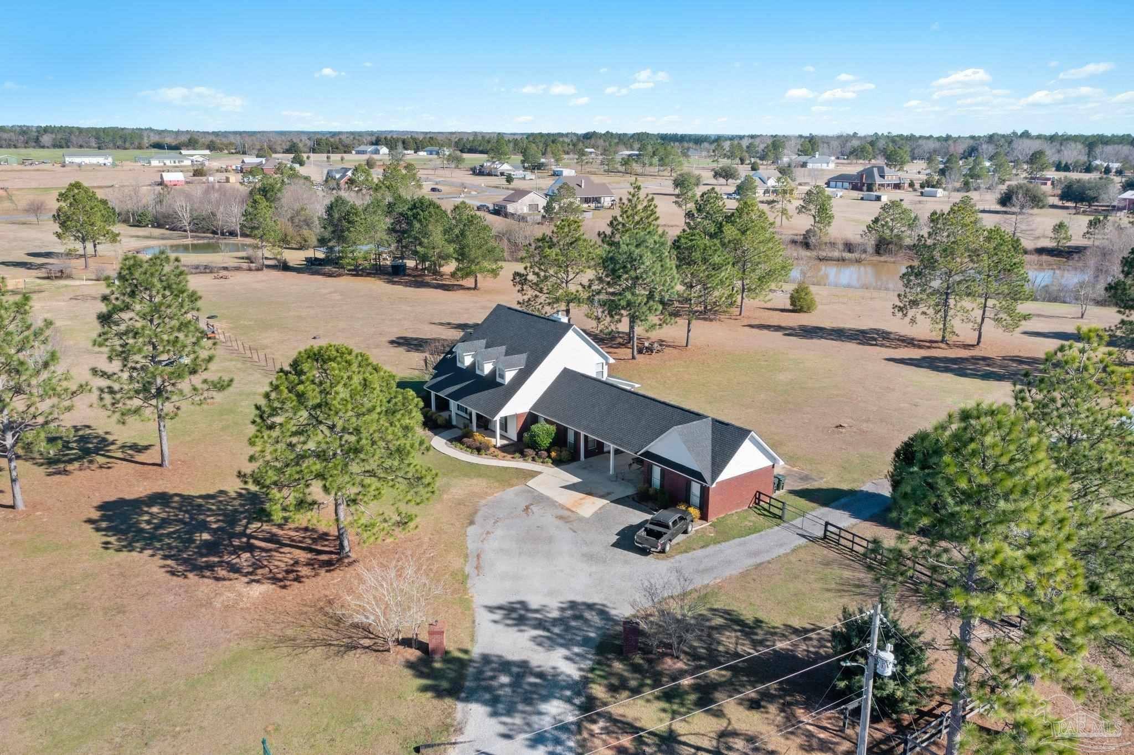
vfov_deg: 46.4
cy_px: 378
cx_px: 567
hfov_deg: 65.5
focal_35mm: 28
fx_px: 882
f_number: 5.6
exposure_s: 1/320
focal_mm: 10.26
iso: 100
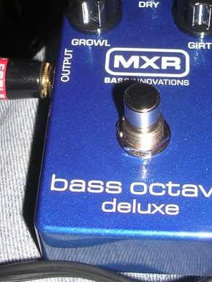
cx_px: 113
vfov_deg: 25.1
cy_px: 76
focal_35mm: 77
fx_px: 629
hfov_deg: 19.1
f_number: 2.8
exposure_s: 1/60.1
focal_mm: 5.8
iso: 50
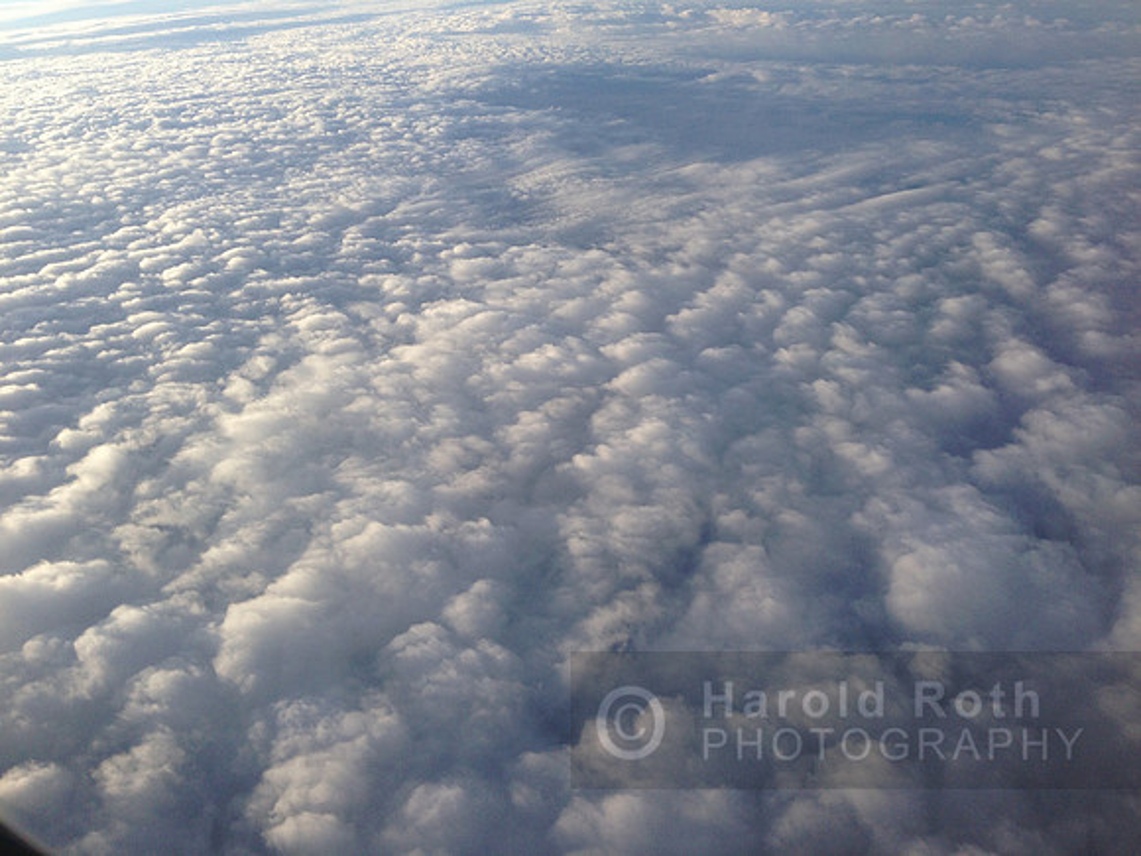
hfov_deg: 55.4
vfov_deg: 42.9
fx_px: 1088
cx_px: 570
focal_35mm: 33
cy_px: 428
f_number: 2.4
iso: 50
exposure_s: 1/889
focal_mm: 4.13
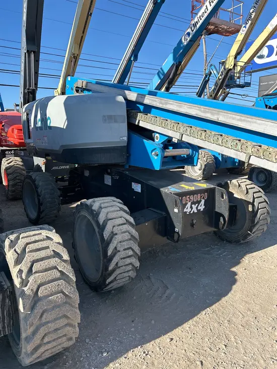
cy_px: 184
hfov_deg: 53.1
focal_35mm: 26
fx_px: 277
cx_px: 138
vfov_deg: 67.3
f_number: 1.5
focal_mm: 5.7
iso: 50
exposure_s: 1/2252
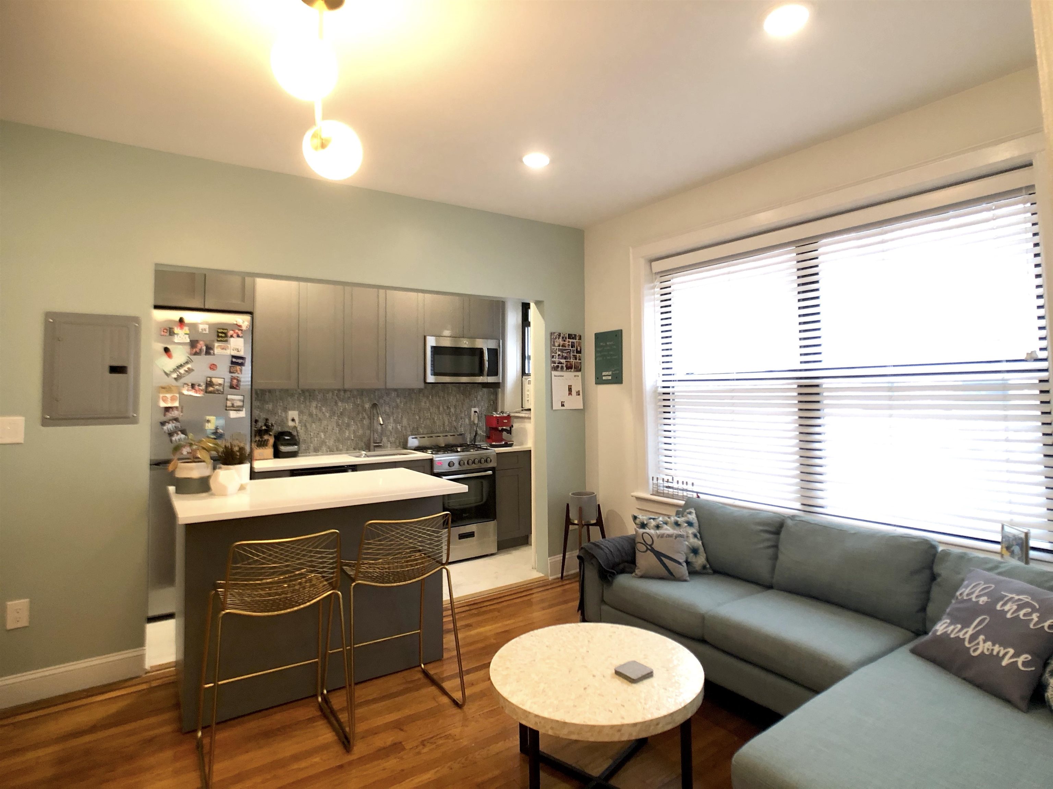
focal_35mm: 28
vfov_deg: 49.7
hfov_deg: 63.4
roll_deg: +1.3
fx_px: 852
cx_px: 526
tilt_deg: +2.5
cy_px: 394
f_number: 1.8
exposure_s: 1/15
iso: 80
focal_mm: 4
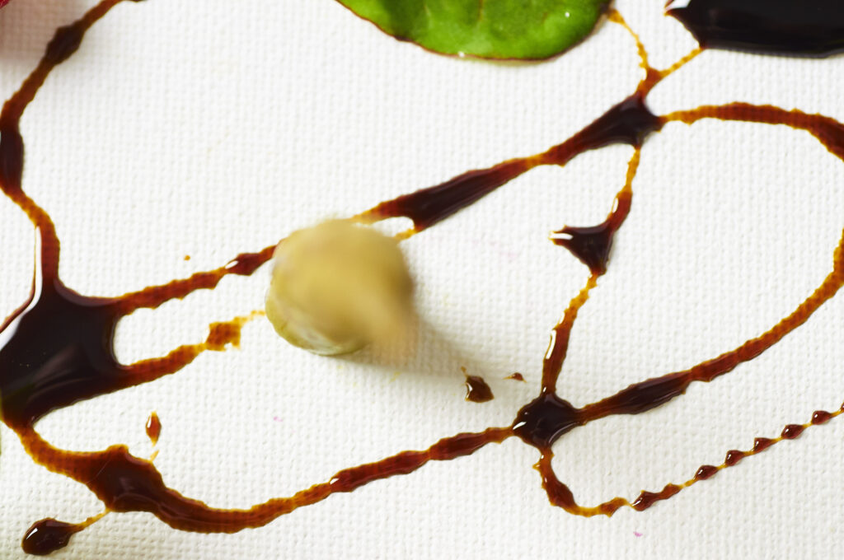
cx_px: 422
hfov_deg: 22.6
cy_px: 280
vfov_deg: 15.1
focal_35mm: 90
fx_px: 2107
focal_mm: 60
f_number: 4.8
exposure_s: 1/60
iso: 500
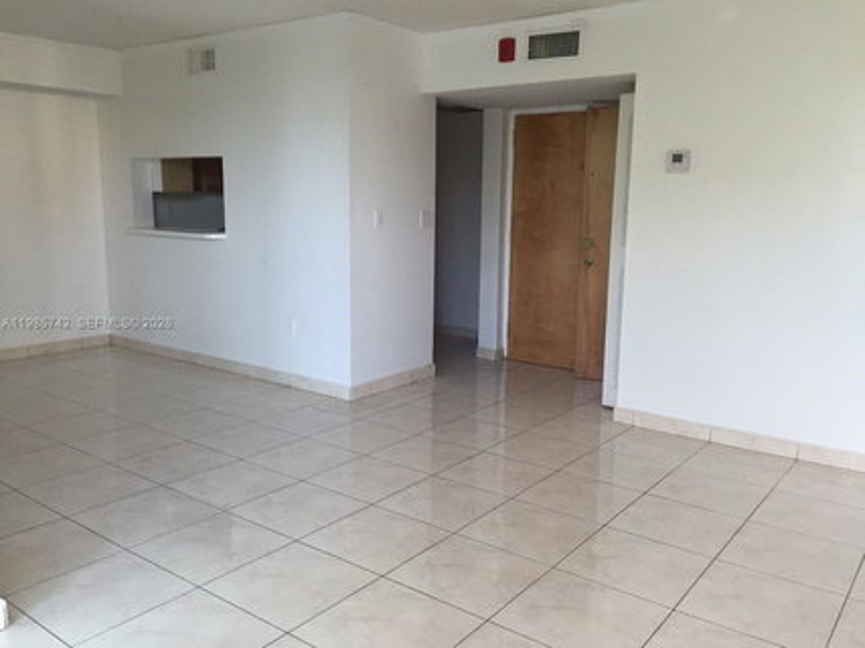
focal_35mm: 29
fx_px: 724
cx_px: 432
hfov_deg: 61.7
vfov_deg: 48.2
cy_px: 324
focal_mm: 4.15
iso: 50
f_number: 2.2
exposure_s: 1/30
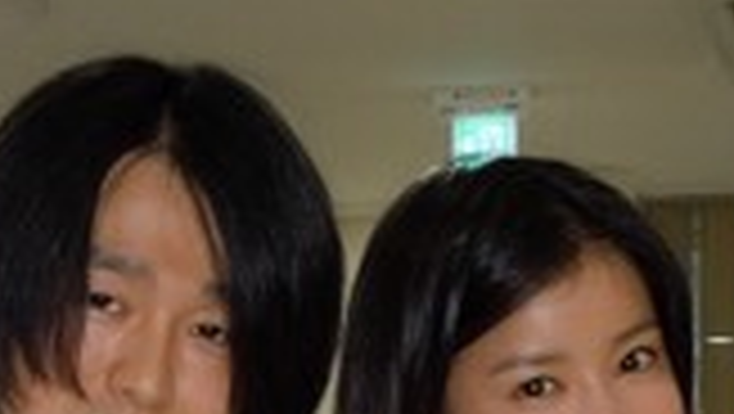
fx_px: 2143
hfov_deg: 19.4
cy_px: 569
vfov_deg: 10.7
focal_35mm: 110
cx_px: 347
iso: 200
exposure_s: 1/30
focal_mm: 5.9
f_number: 4
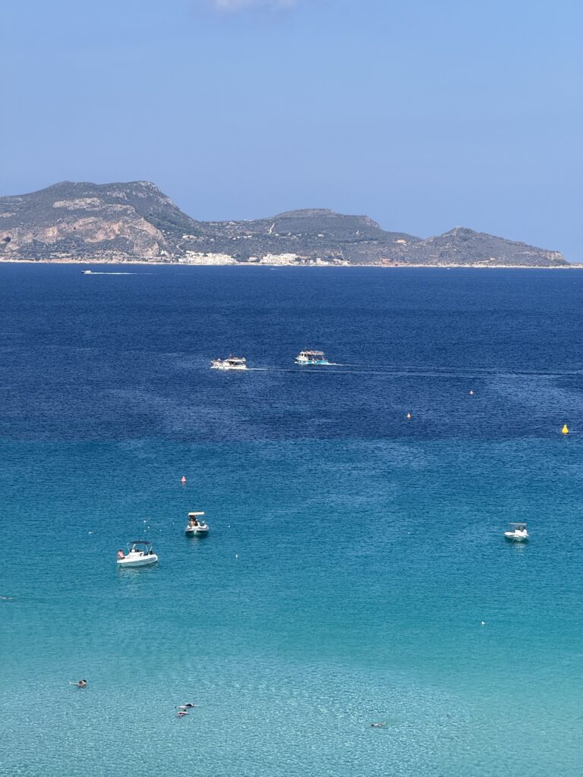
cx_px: 292
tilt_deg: -1.2
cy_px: 388
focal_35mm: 120
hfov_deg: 12.3
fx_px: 2695
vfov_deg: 16.4
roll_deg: -0.4
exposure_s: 1/2083
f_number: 2.8
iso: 50
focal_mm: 15.66
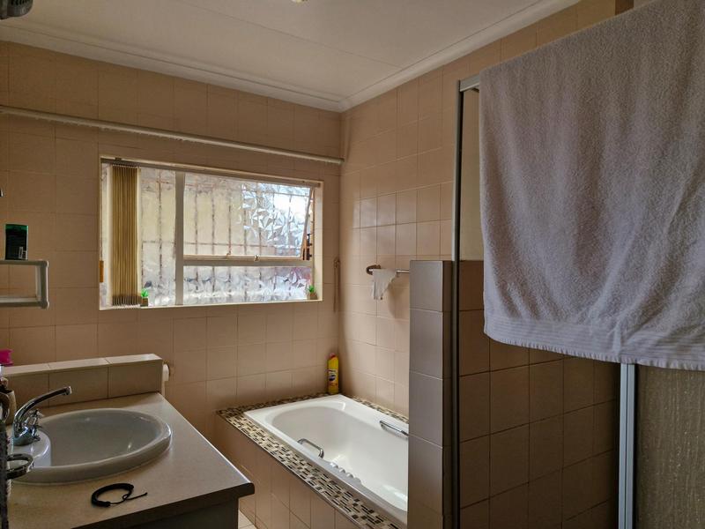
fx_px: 468
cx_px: 352
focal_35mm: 23
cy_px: 264
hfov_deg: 73.9
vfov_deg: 58.9
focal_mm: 5.54
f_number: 1.8
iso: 200
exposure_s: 1/100
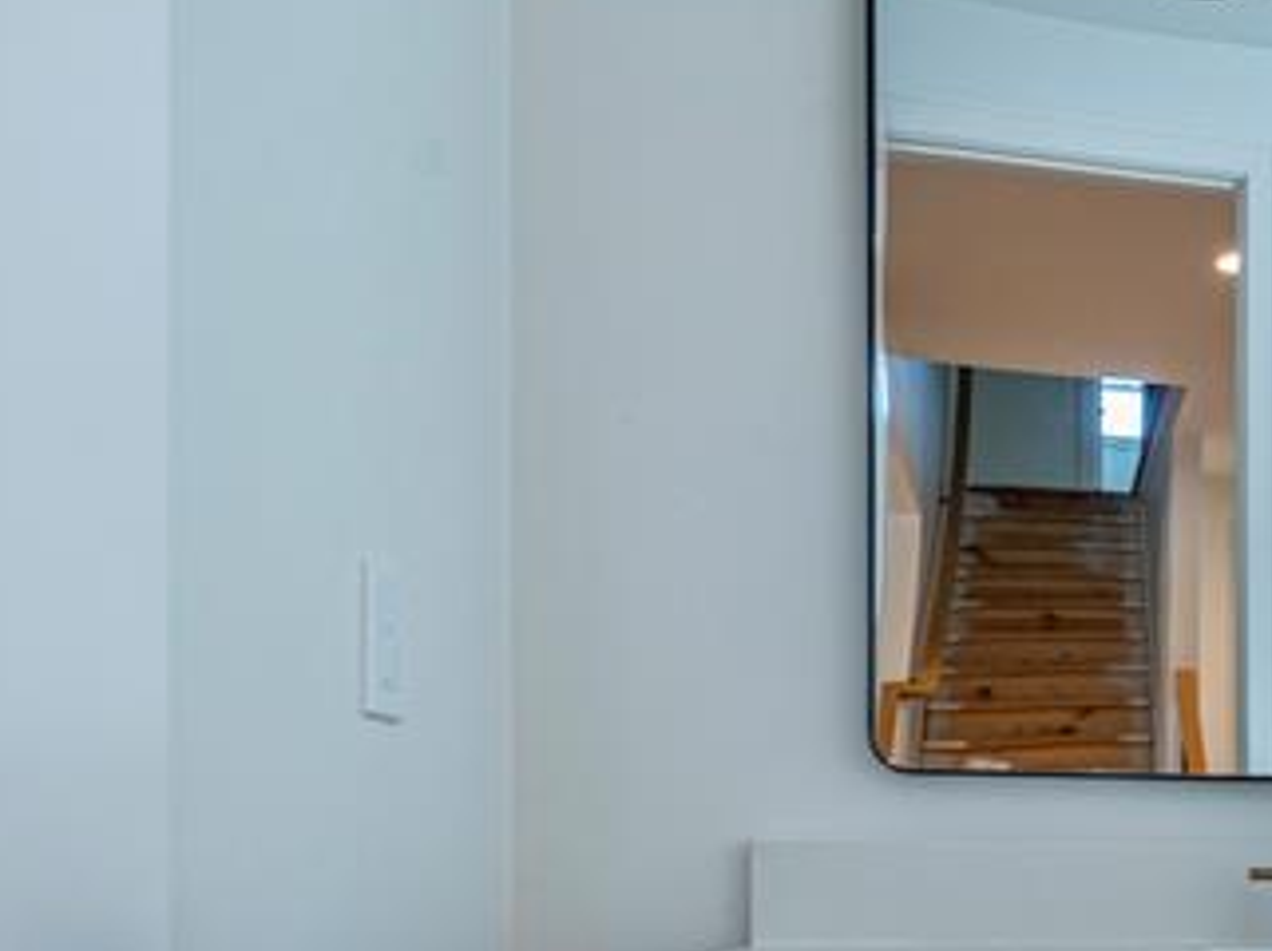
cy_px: 858
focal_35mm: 43
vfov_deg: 31.9
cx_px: 1498
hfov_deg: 35.4
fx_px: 1578
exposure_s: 1/20
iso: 400
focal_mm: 14
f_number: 9
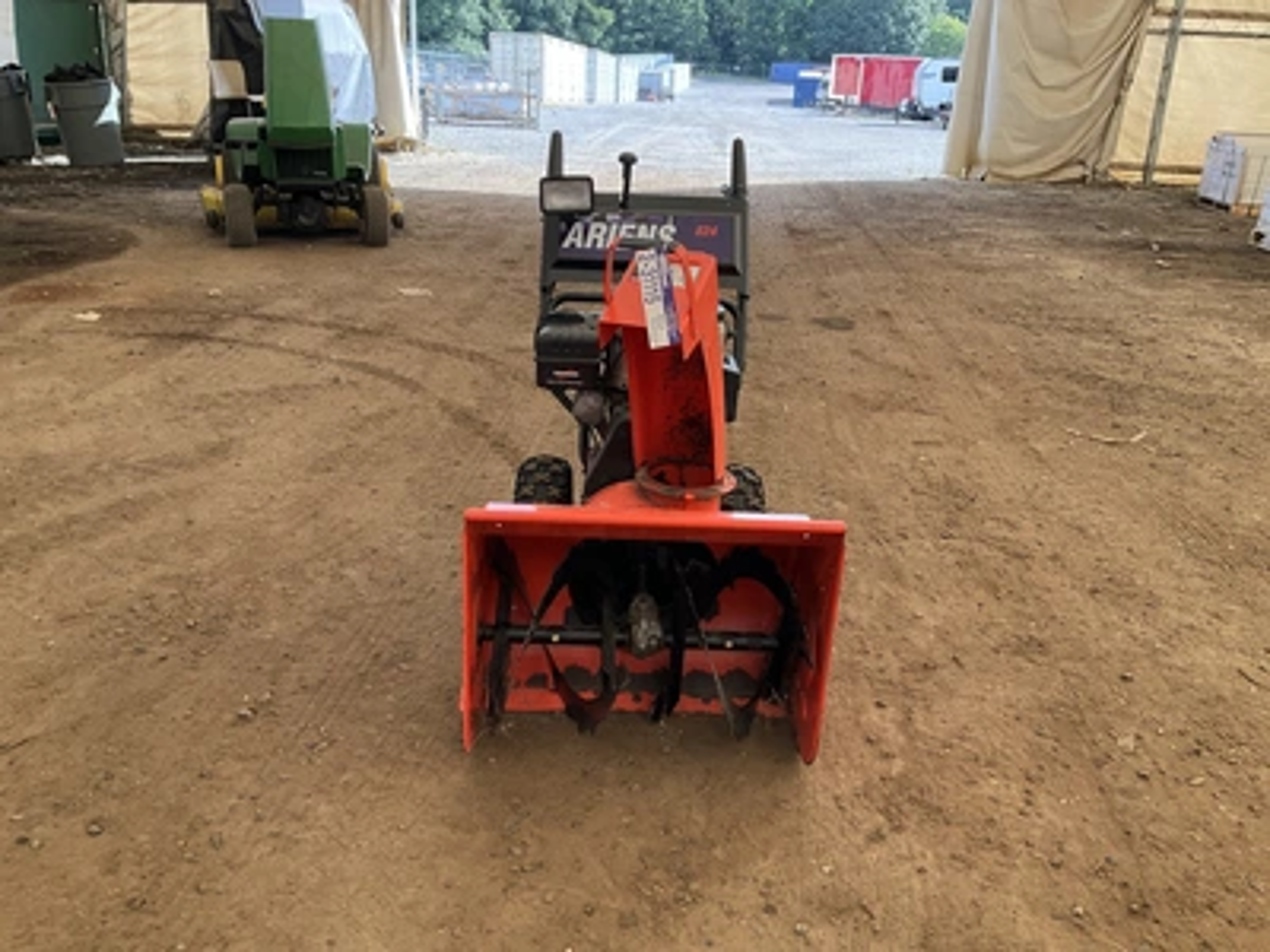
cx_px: 635
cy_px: 476
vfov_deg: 48.2
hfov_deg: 61.7
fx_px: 1064
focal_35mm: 29
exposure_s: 1/160
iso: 32
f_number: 1.8
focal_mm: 3
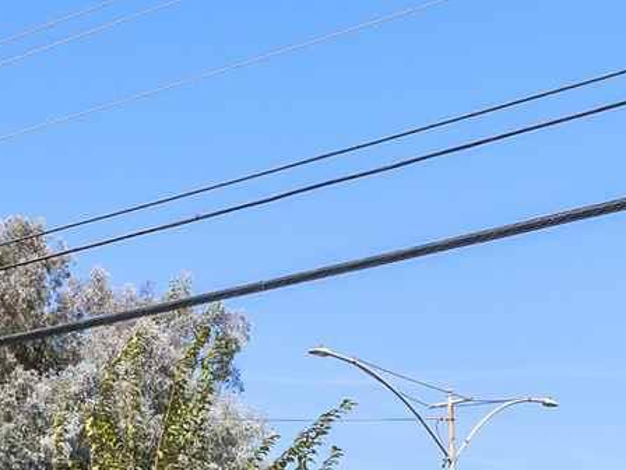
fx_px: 1826
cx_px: 113
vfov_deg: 13.3
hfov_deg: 19.2
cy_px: 828
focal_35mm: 101
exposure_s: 1/250
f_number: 7.1
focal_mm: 15.3
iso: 100
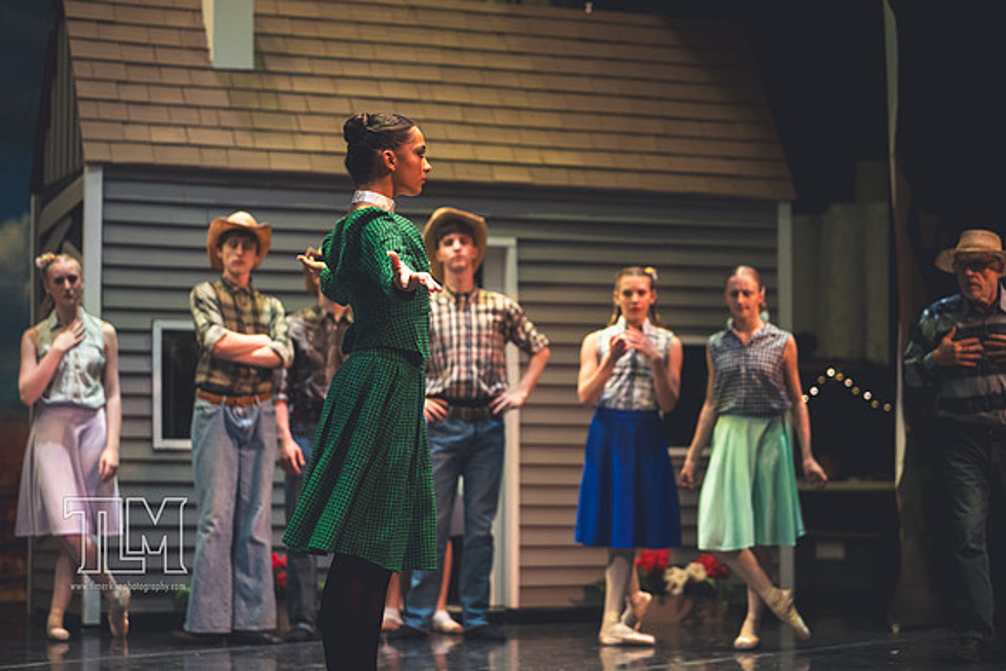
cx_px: 503
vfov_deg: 14.4
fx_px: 2655
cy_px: 336
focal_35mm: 95
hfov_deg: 21.5
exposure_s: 1/250
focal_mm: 95
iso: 3200
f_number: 2.8
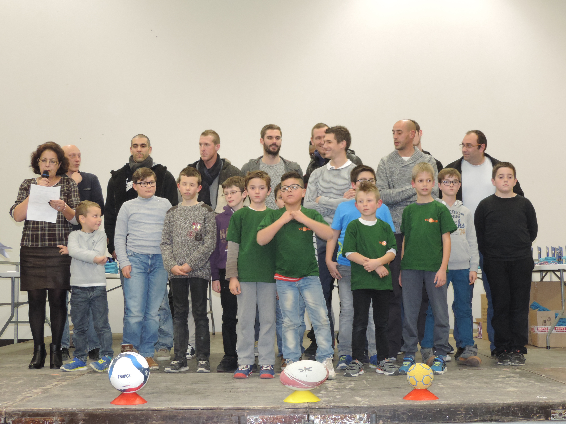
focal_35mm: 47
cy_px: 212
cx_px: 283
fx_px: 768
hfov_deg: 40.4
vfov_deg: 30.9
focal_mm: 8.3
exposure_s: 1/40
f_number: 3.5
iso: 400
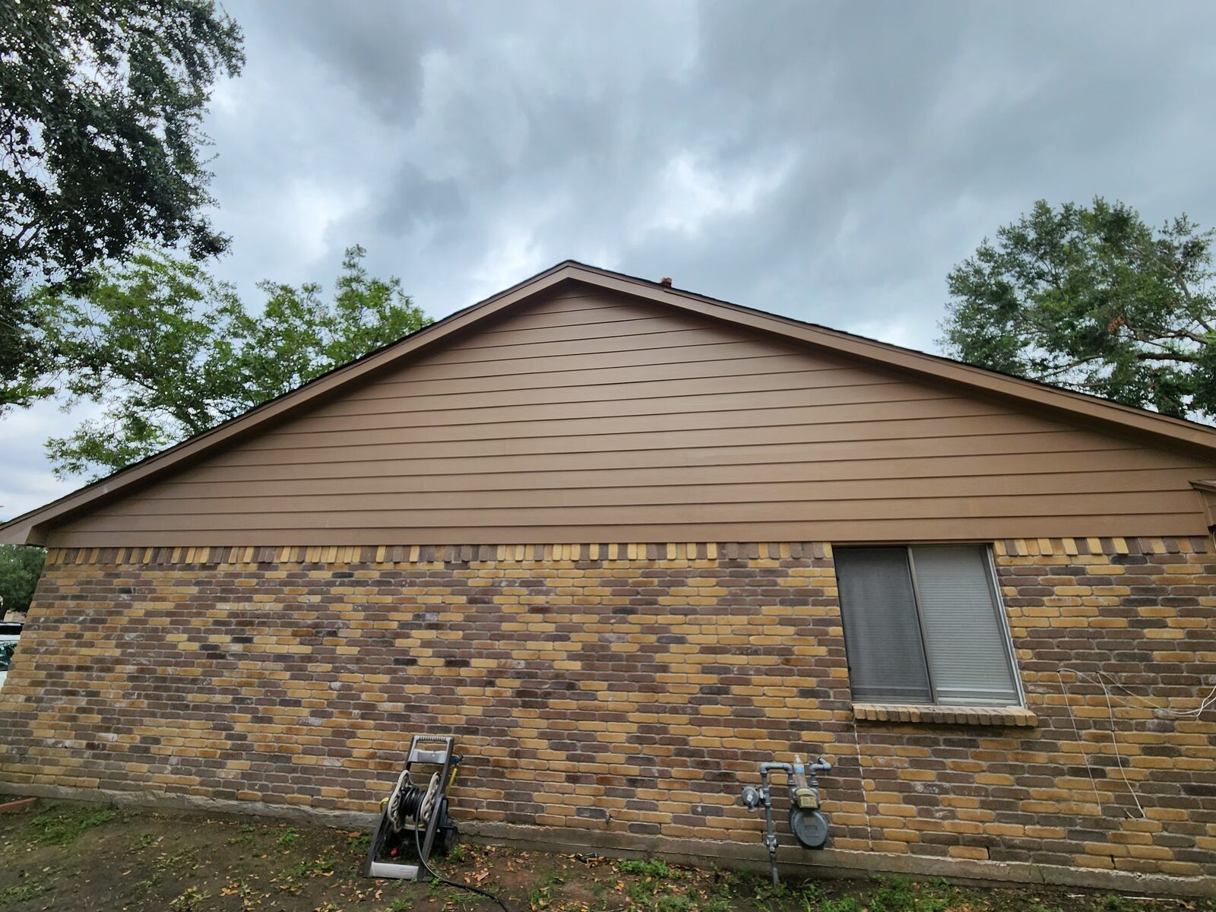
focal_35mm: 13
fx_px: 457
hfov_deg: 106.2
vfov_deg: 89.9
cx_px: 608
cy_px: 456
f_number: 2.2
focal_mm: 2.2
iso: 50
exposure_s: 1/1117
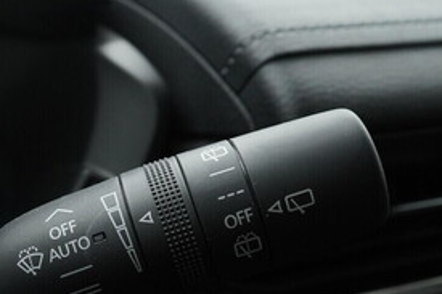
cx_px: 82
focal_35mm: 72
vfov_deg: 18.7
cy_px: 247
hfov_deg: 27.5
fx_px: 883
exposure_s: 1/125
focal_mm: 24
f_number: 6.3
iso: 2000
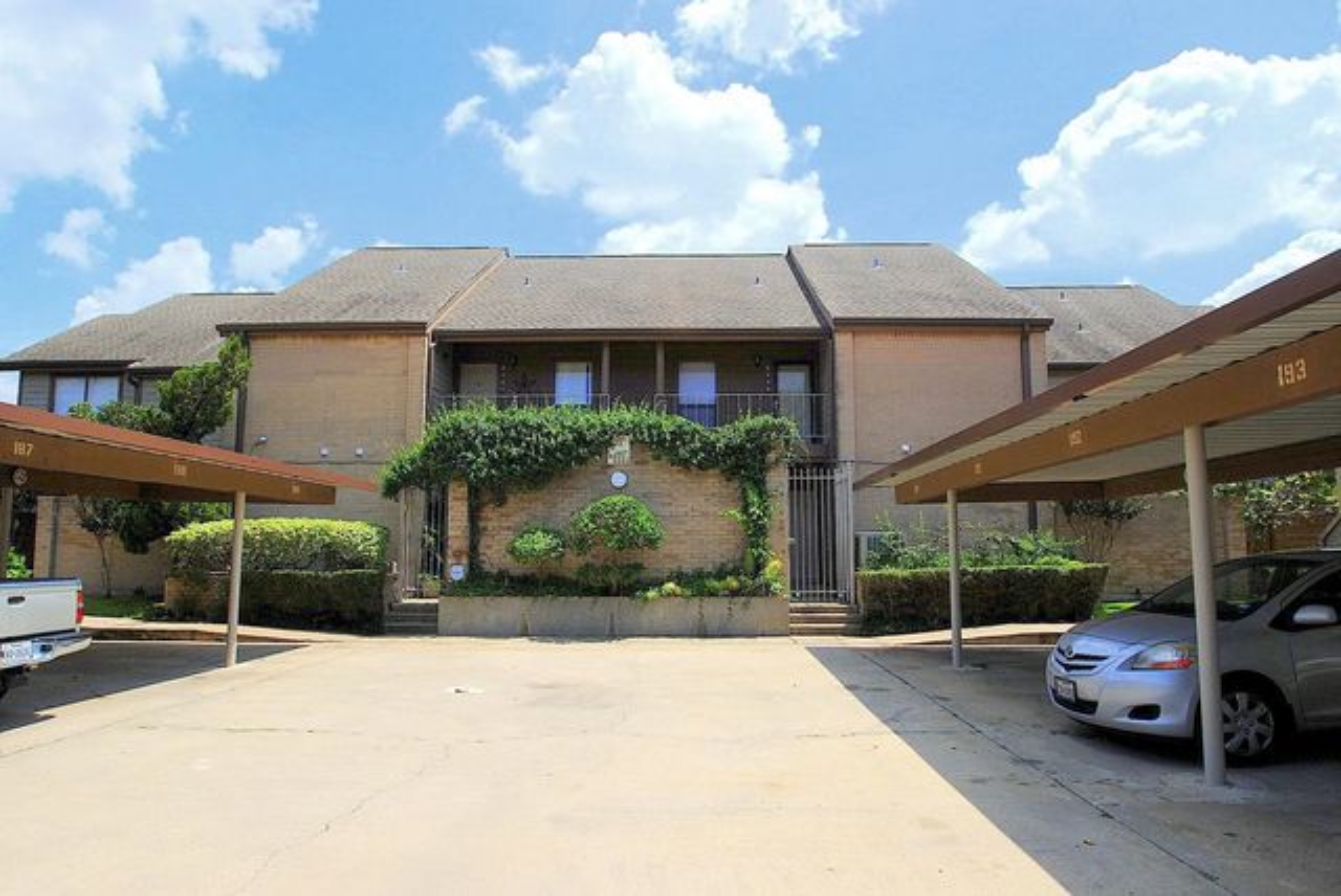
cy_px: 448
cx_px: 670
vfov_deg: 59.6
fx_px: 783
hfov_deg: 81.2
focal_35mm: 21
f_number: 8
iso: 100
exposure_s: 1/250
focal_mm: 14
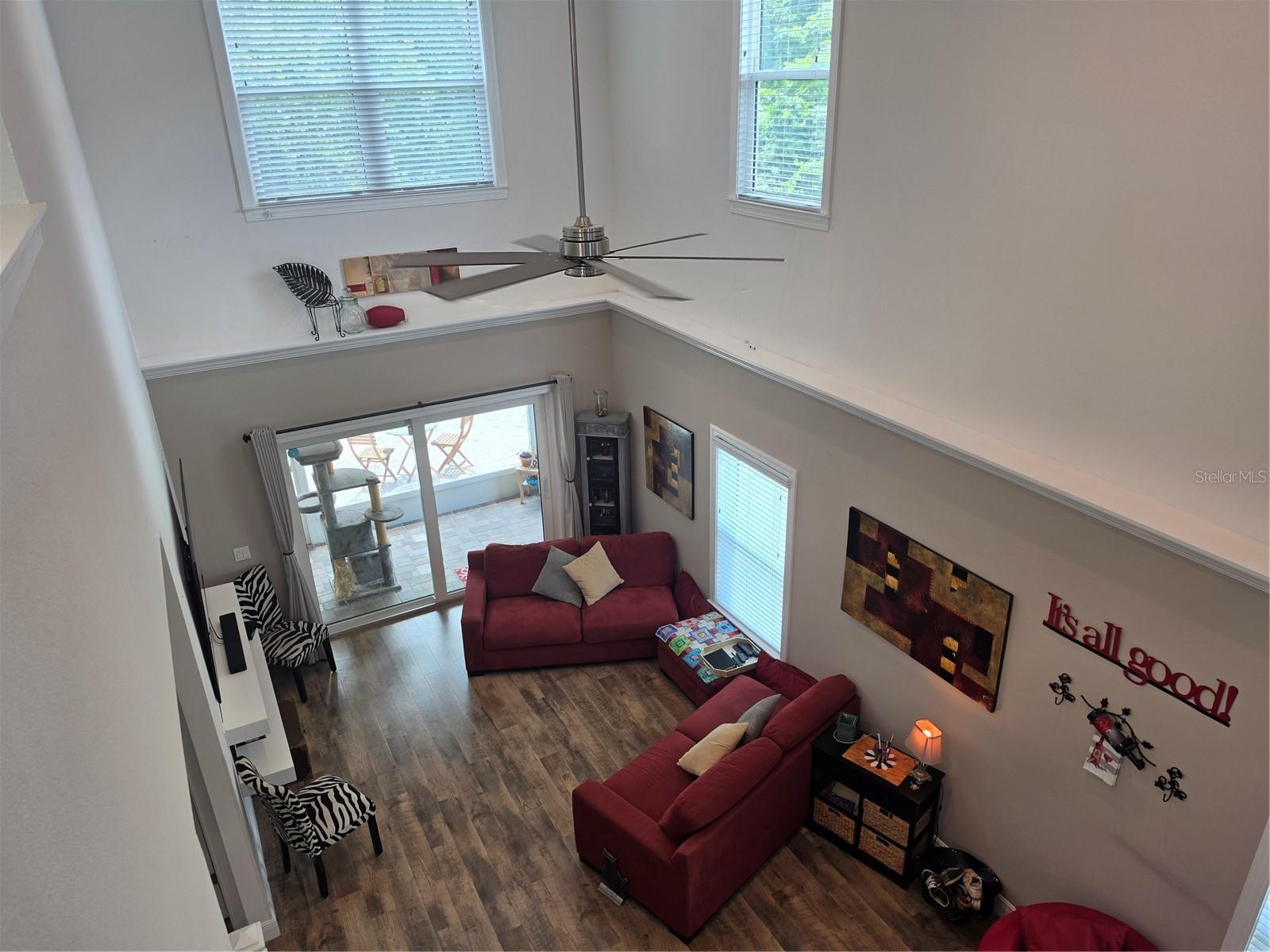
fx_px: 844
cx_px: 635
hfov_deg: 73.9
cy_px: 476
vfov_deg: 58.9
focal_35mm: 23
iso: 32
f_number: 1.4
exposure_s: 1/120
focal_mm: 6.5
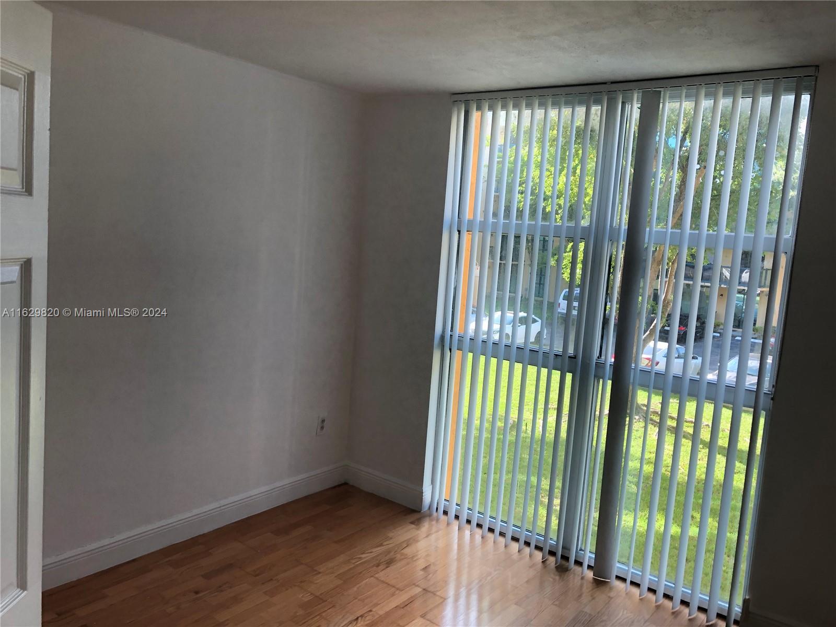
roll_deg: -4.4
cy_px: 314
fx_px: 676
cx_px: 418
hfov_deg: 63.4
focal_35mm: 28
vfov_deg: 49.7
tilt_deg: -4.9
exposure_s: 1/120
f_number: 1.8
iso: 50
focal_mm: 3.99
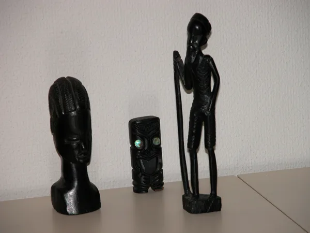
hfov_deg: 9.6
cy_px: 116
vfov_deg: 7.2
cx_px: 155
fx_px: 1845
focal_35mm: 206
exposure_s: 1/125
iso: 100
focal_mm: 52.4
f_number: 4.1
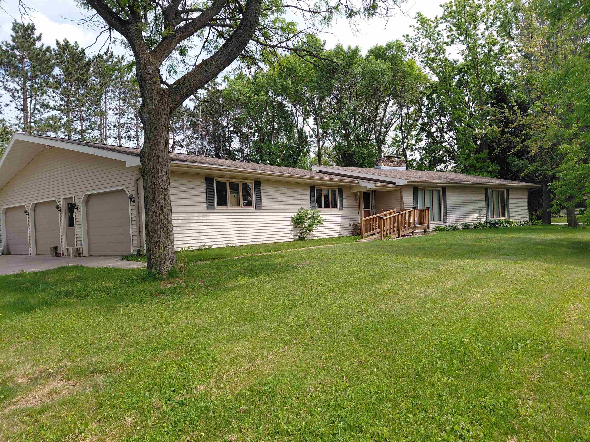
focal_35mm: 25
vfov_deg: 54.9
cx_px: 295
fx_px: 426
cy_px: 221
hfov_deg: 69.4
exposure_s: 1/1491
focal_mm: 4.69
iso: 50
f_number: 1.8
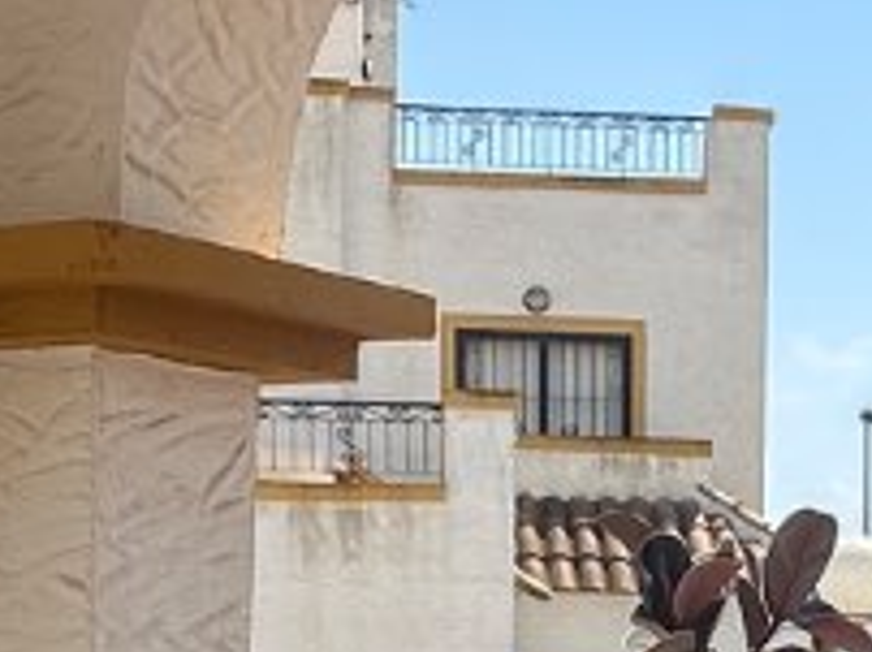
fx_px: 2617
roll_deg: -0.3
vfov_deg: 13.7
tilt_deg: -3.2
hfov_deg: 18.5
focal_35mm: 104
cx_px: 842
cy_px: 827
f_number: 2.2
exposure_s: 1/1052
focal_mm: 2.22
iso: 40
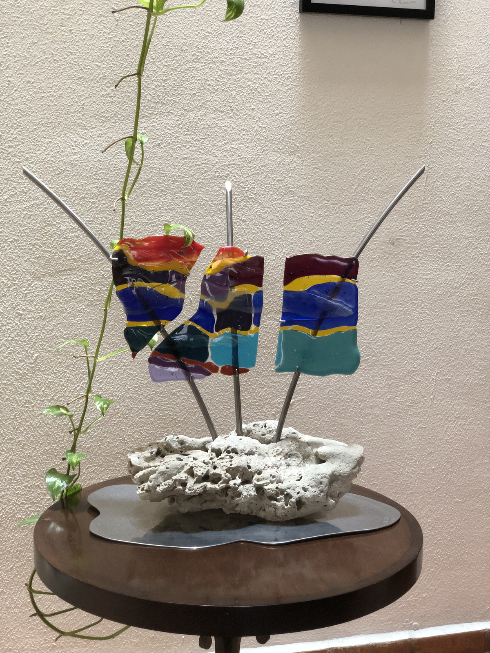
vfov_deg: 36.8
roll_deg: -0.7
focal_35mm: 52
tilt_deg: -8.5
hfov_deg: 28.0
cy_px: 326
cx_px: 245
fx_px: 981
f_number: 2.4
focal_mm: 6
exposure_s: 1/30
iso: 125
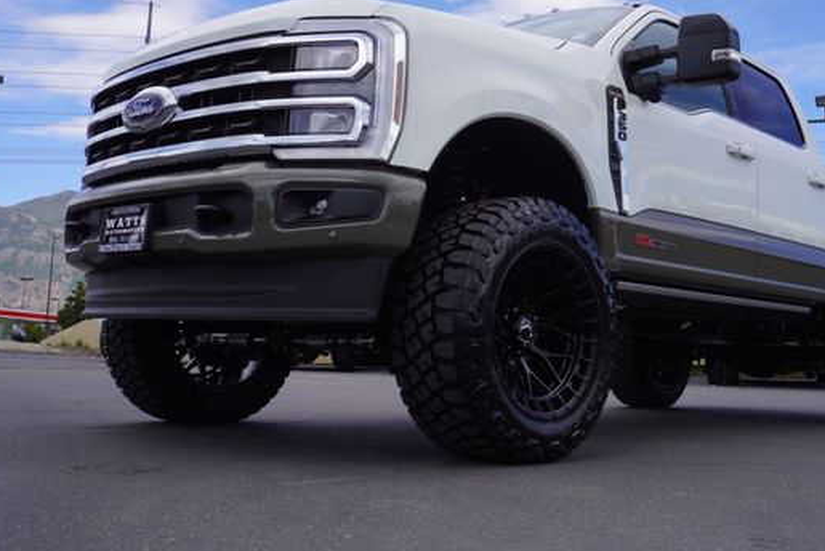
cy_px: 215
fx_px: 940
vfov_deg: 32.6
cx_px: 495
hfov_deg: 47.1
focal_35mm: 41
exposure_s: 1/125
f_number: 9
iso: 100
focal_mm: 22
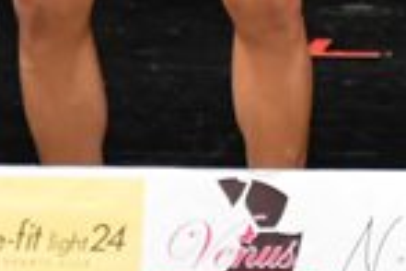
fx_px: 16927
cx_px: 1023
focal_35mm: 1501
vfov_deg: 0.9
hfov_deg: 1.4
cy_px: -265
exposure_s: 1/400
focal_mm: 190
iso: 3200
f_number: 5.6
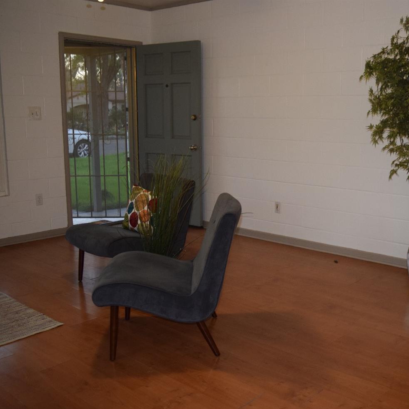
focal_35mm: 39
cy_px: 208
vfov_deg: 42.8
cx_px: 292
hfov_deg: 41.9
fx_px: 521
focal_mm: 20
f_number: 3.5
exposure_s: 1/60
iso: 1100
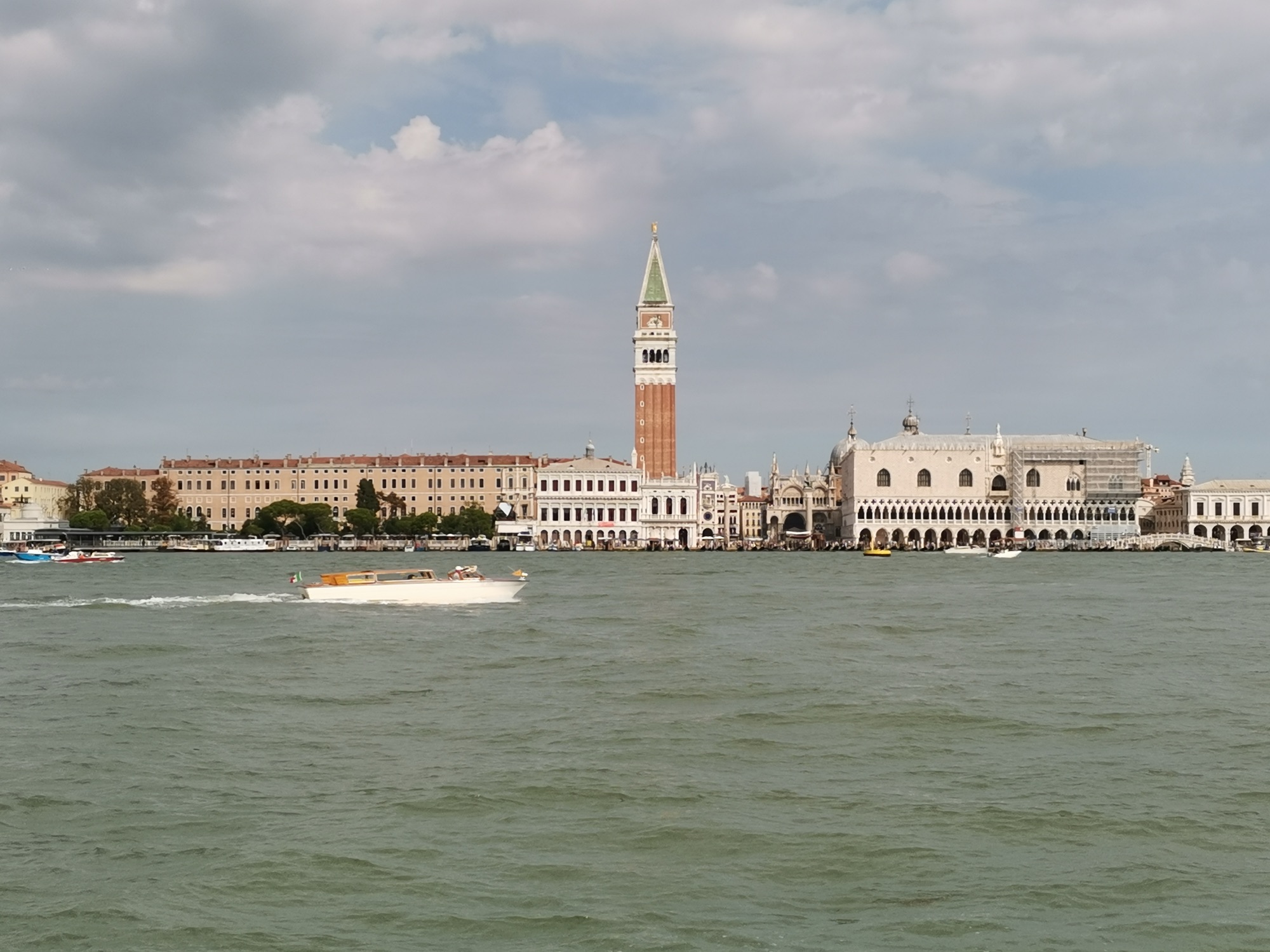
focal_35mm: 52
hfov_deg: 36.8
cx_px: 635
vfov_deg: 28.0
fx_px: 1908
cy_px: 476
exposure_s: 1/2151
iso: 50
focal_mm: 4.75
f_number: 1.8
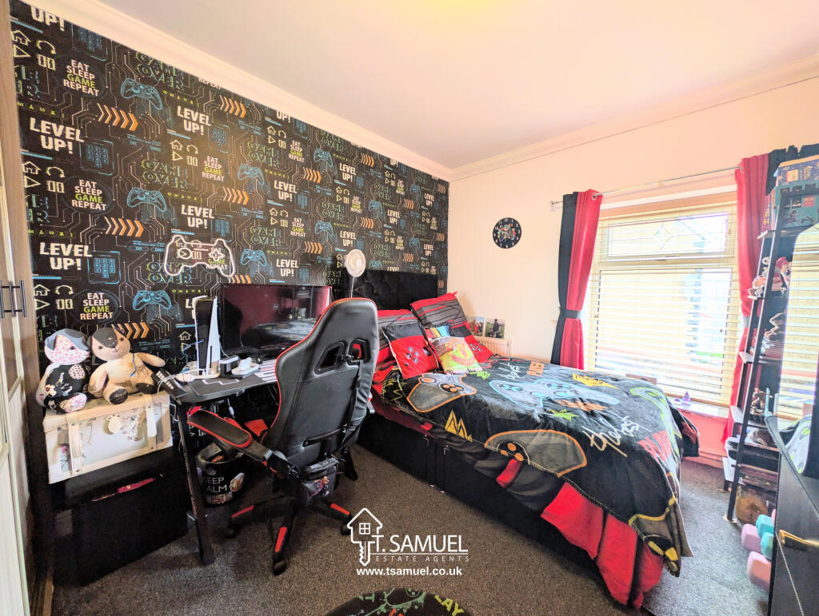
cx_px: 410
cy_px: 308
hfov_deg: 110.5
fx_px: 284
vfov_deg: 94.6
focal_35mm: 12
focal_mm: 2.23
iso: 37
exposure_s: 1/27.5
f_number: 1.95
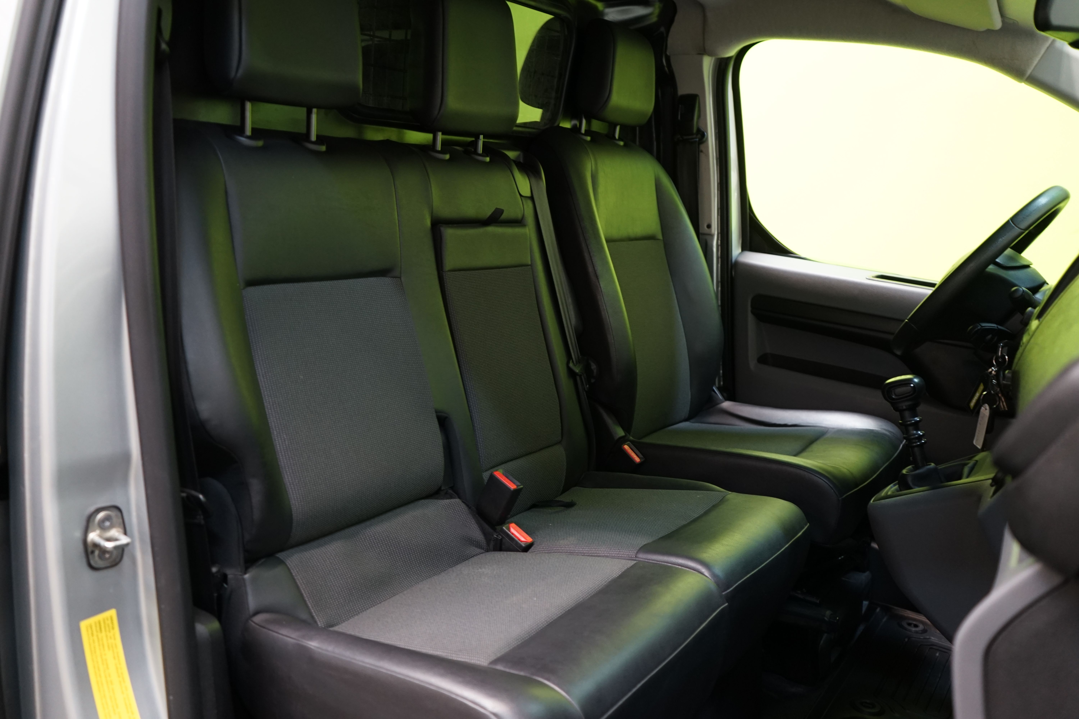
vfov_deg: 45.0
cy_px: 360
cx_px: 540
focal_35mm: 29
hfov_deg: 63.7
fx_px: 869
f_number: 3.5
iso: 1000
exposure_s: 1/30
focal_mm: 29
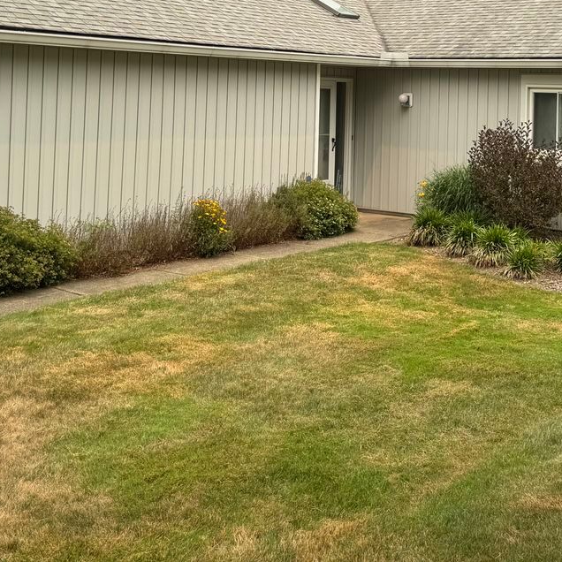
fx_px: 918
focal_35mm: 50
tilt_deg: +1.2
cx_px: 422
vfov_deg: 32.5
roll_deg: -1.7
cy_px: 66
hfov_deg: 33.3
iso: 80
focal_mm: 6.76
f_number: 1.78
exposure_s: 1/2105
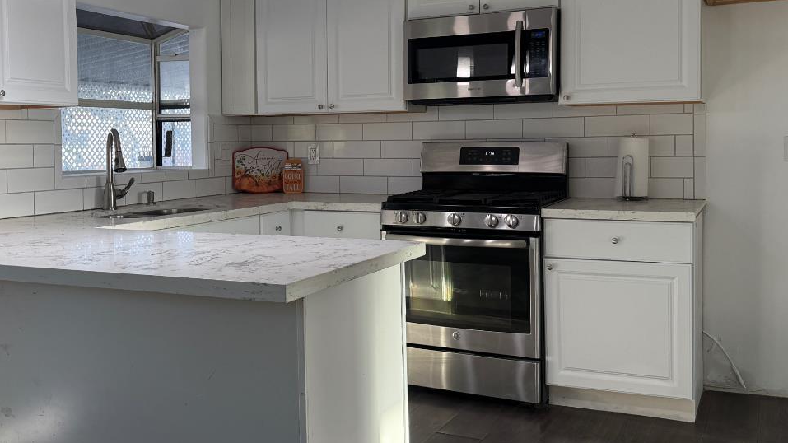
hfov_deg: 48.8
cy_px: 172
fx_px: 857
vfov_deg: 28.9
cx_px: 287
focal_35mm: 41
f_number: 1.78
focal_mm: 6.76
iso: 200
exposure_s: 1/234
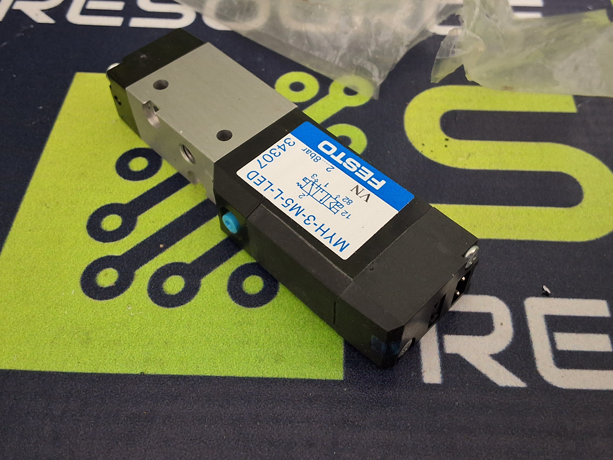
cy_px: 184
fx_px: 620
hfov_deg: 52.6
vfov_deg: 40.5
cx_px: 324
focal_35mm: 35
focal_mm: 2.91
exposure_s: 1/24
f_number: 1.9
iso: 320
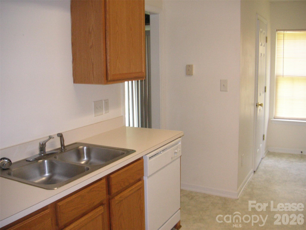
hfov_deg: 50.1
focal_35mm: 37
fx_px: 327
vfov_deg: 38.7
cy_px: 115
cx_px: 153
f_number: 2.8
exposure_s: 1/45
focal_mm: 6.1
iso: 160
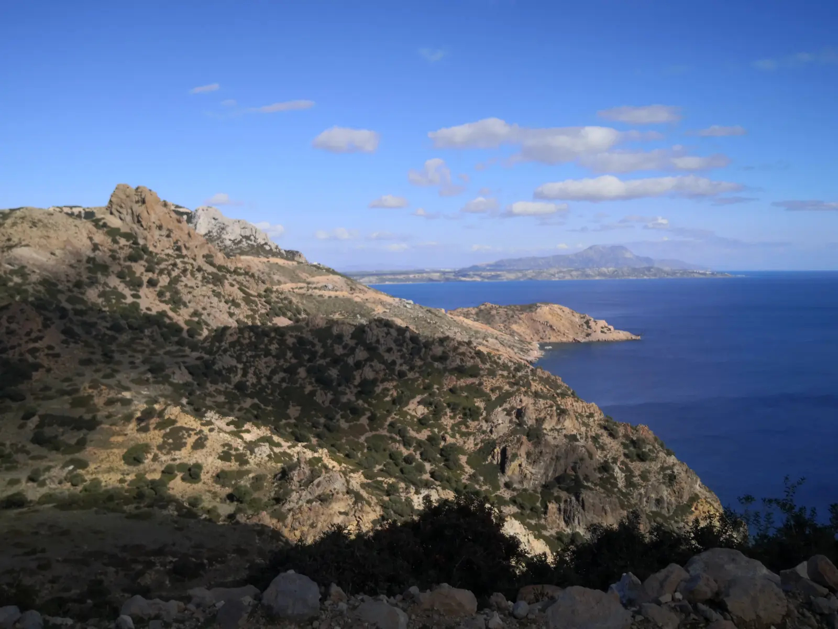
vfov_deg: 42.9
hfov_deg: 55.4
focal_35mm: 33
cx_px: 419
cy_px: 314
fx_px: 799
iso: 50
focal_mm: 3.95
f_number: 1.6
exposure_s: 1/3663
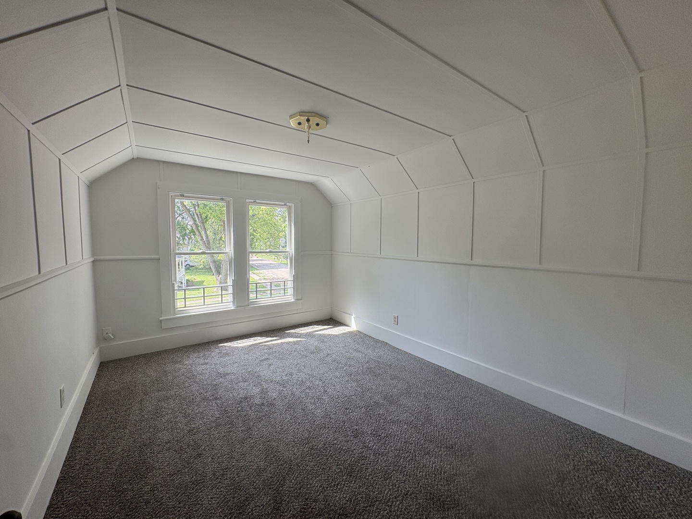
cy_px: 260
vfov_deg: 85.7
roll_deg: -0.5
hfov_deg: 102.1
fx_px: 280
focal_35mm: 14
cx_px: 346
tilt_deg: -4.2
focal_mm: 2.22
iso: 50
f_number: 2.2
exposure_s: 1/149
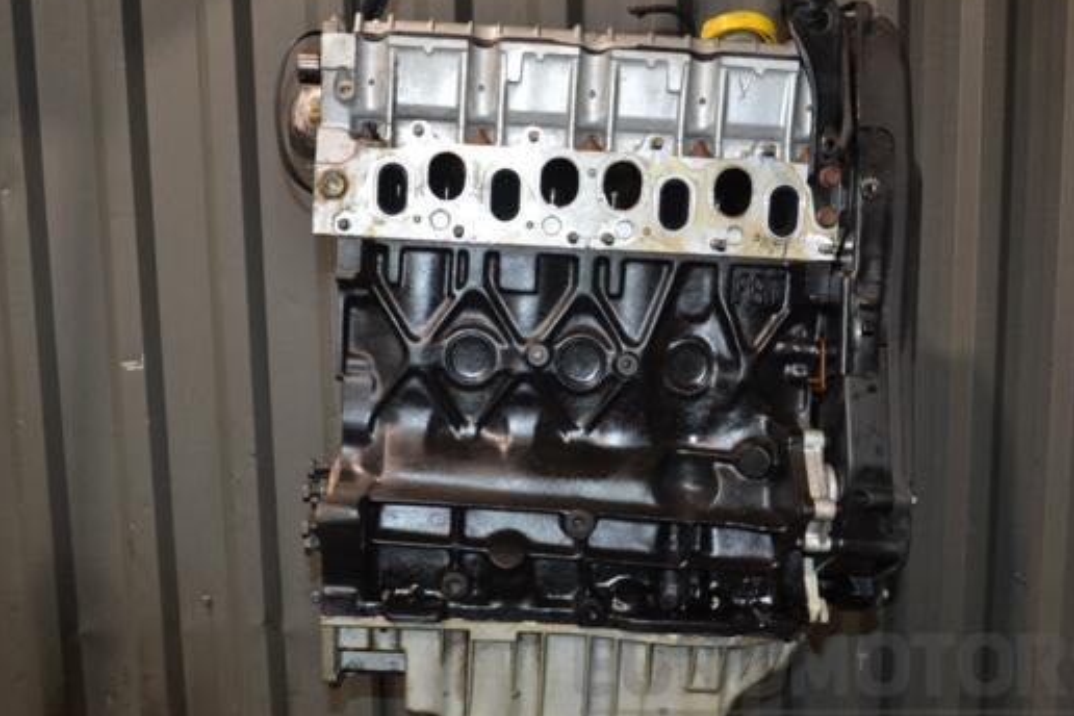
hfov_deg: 44.9
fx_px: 1300
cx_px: 535
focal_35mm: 44
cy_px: 387
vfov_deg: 30.8
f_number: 5
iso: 800
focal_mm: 25
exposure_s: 1/60
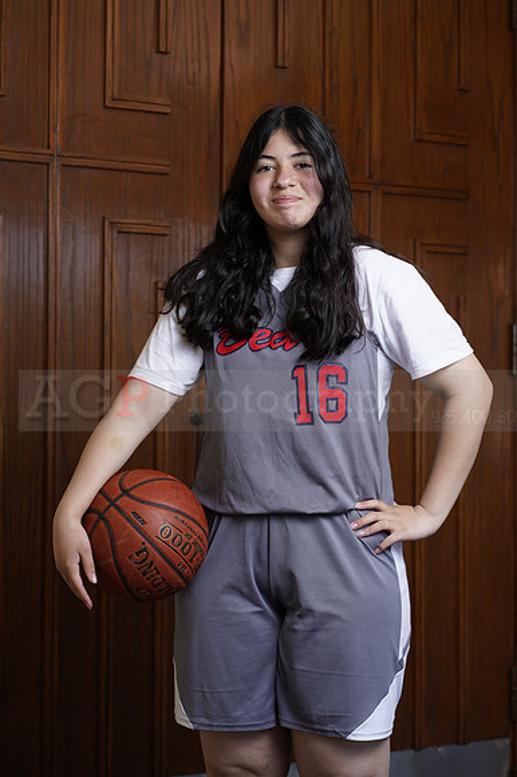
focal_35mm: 85
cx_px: 258
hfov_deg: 16.1
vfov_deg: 23.9
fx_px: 1833
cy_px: 388
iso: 200
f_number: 5.6
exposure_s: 1/250
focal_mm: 85
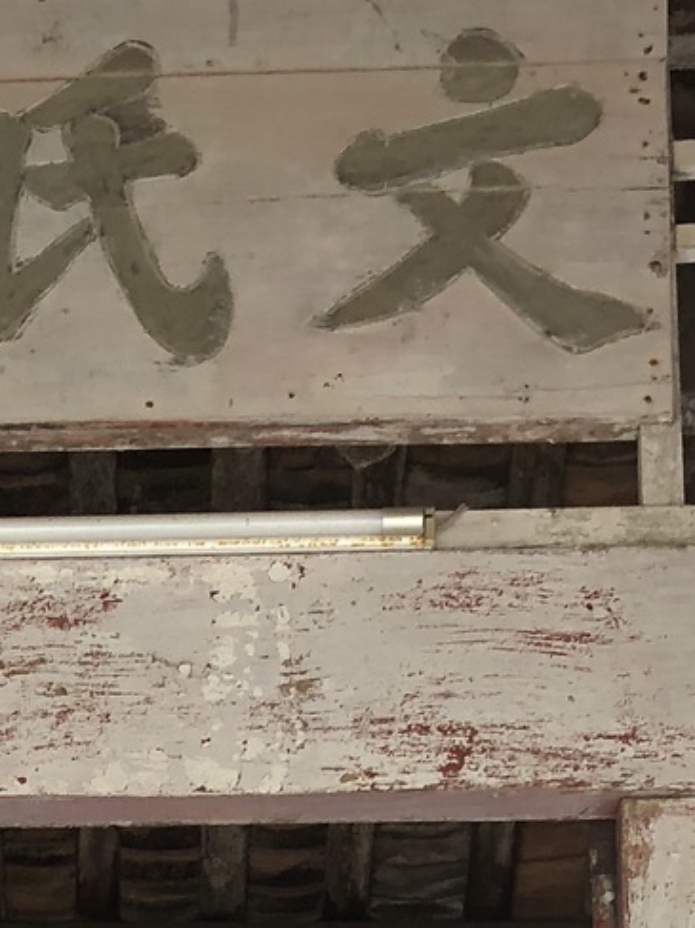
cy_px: 1500
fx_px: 3080
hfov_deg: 12.6
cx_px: -112
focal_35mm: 115
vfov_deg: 15.4
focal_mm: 3.99
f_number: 1.8
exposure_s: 1/120
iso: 50
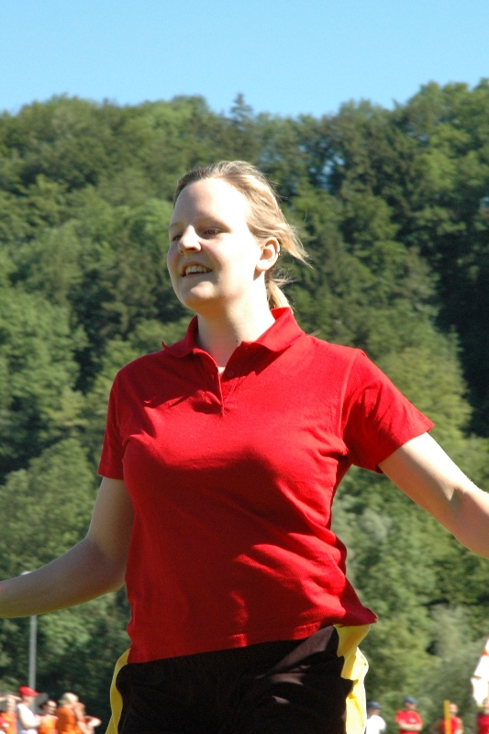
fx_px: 2140
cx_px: 244
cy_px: 367
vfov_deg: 19.5
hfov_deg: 13.0
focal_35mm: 105
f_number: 10
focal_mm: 70
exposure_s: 1/400
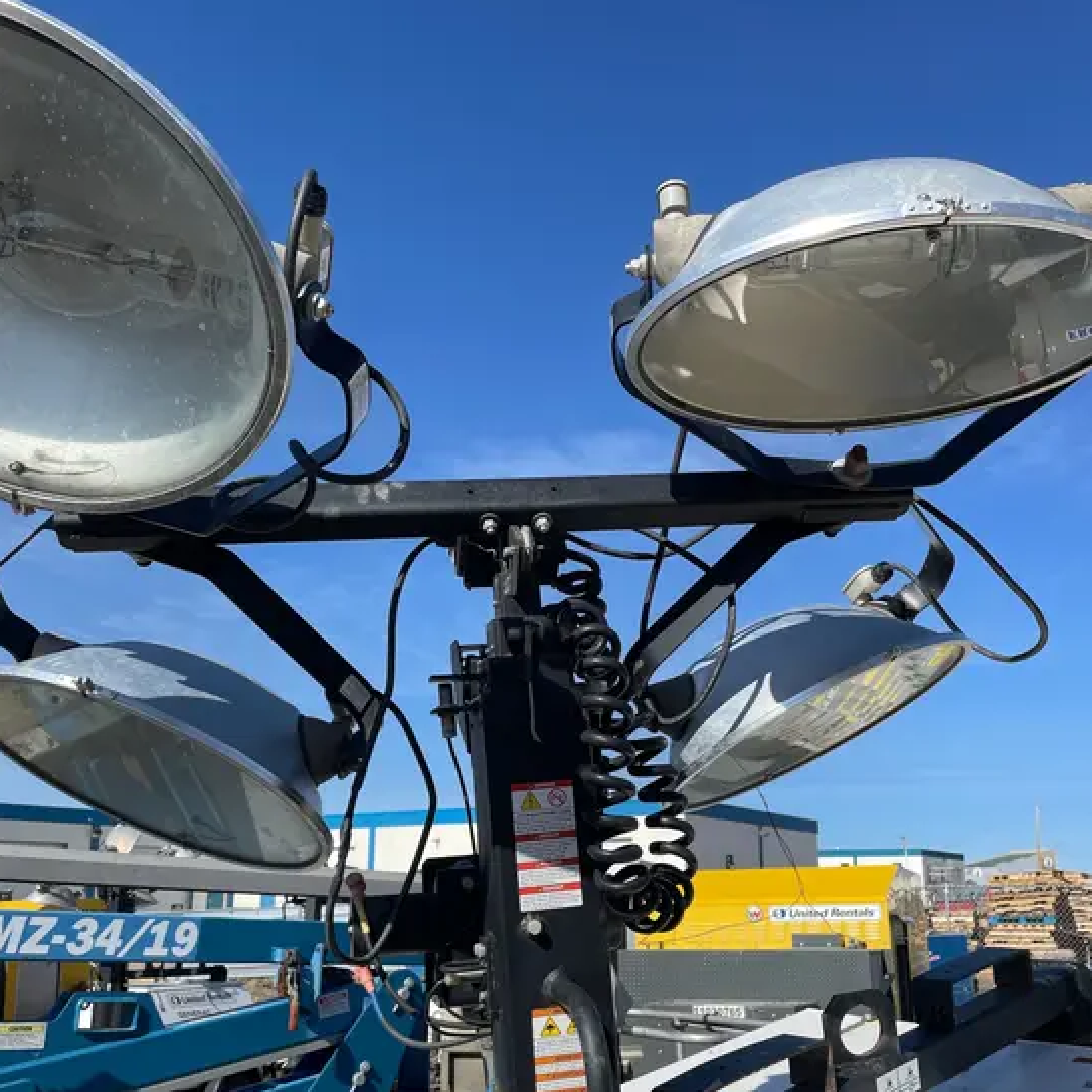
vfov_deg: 52.1
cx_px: 549
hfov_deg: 52.5
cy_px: 673
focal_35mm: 31
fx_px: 1106
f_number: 1.6
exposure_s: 1/5556
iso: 50
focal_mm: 4.2
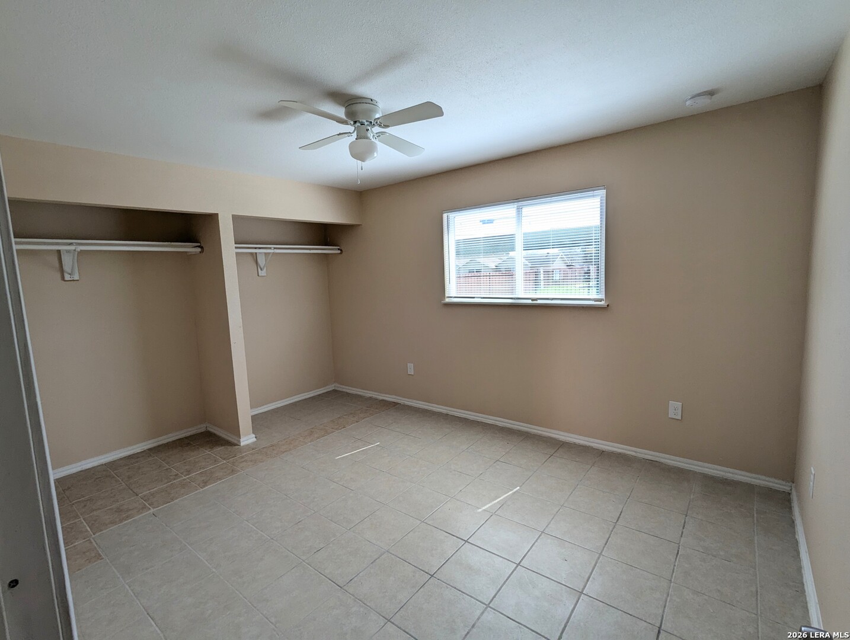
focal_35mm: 16
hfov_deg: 94.4
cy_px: 320
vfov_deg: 78.3
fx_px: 393
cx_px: 425
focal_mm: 2.35
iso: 62
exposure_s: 1/277
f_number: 2.2
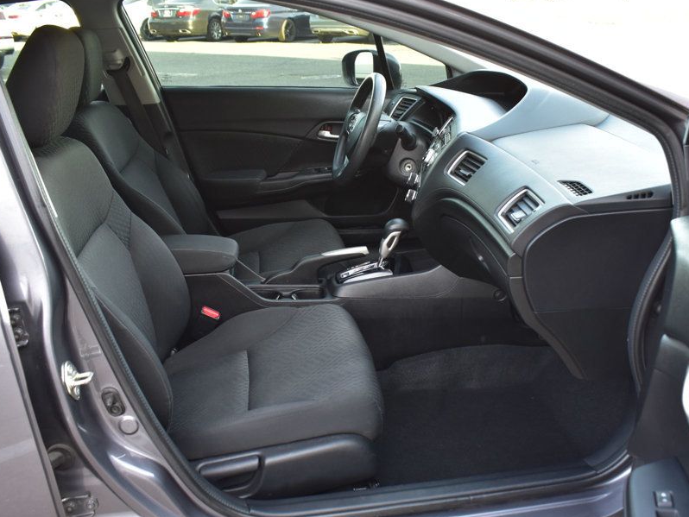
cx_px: 374
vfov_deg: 38.7
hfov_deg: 50.1
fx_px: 737
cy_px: 275
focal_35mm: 37
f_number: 7.1
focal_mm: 20
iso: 400
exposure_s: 1/25
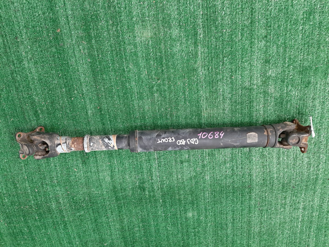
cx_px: 164
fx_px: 247
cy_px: 124
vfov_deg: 53.1
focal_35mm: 26
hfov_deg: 67.3
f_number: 1.7
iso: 131
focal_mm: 3.93
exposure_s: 1/50
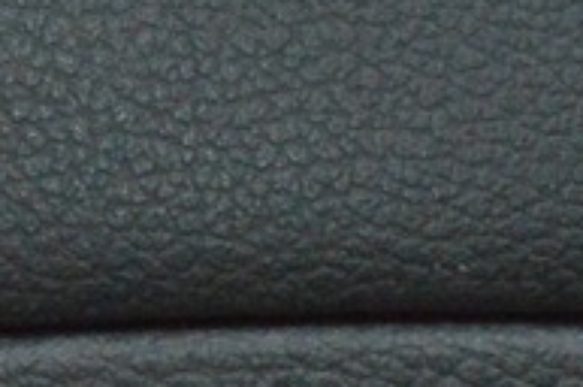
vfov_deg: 7.6
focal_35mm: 175
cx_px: -486
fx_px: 2829
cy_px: -337
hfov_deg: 11.0
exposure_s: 1/40
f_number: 25
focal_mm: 22
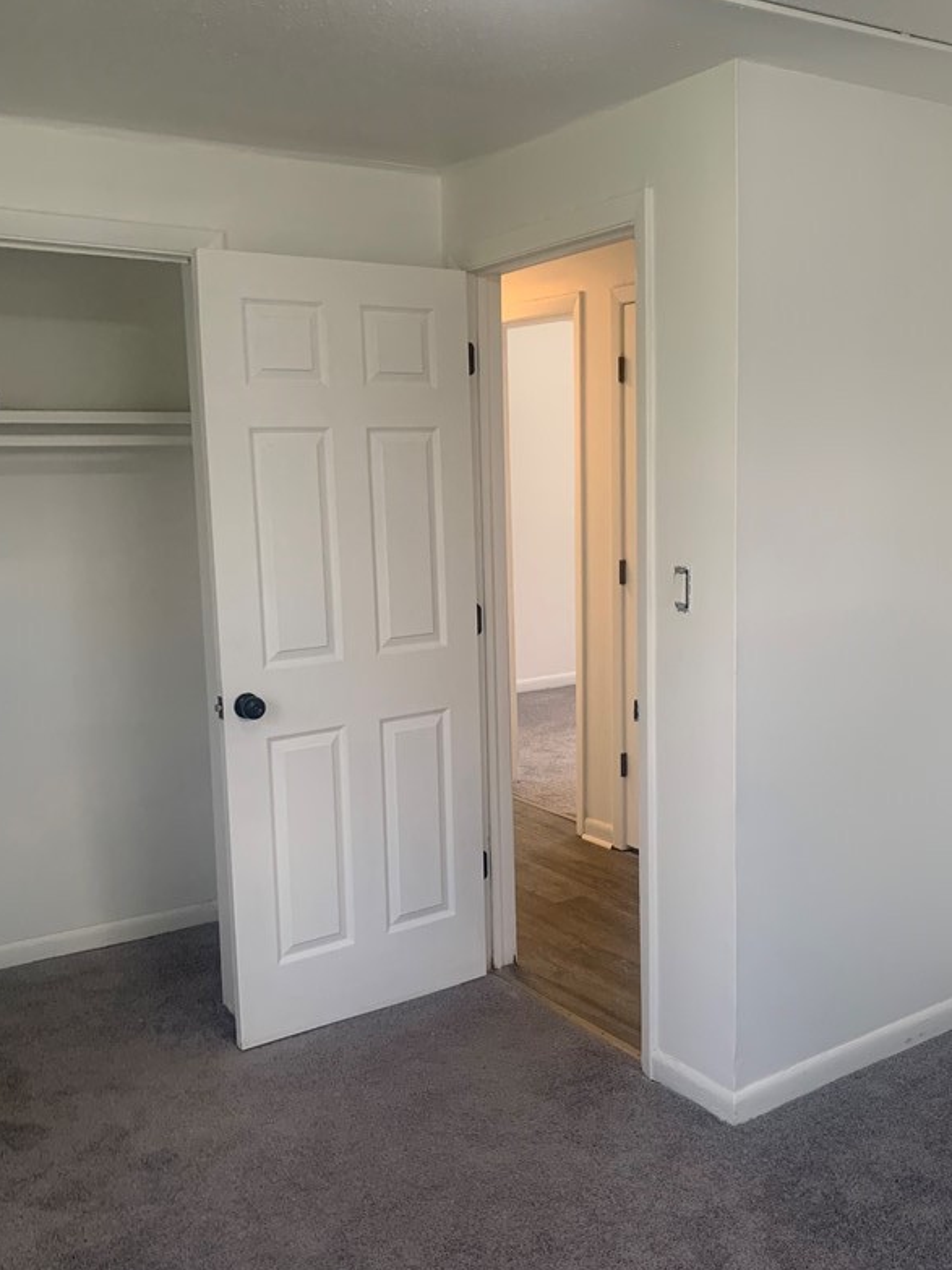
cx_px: 563
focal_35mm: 34
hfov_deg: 41.6
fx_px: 1247
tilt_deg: -8.7
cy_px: 636
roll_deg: +1.4
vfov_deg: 54.0
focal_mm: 4.25
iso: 100
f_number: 1.8
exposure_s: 1/117
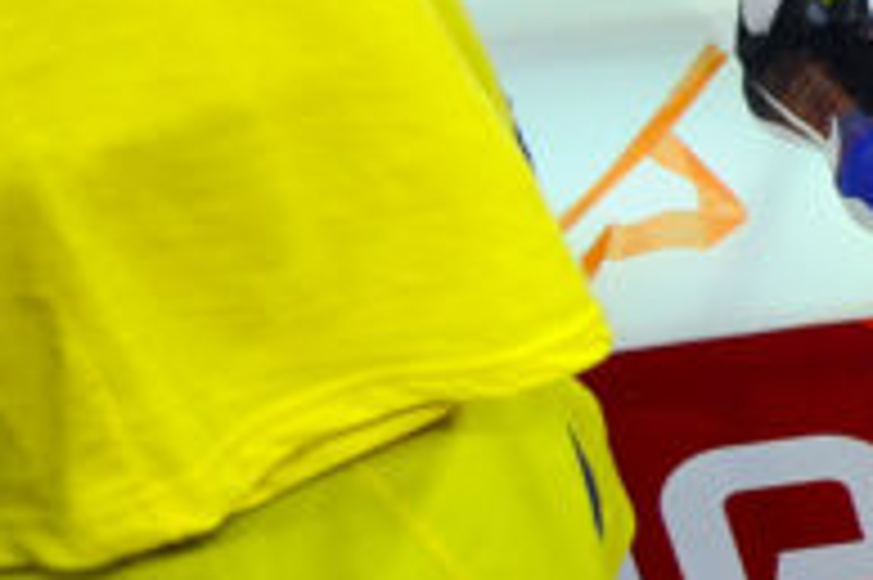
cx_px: 2174
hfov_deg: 12.9
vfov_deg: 11.7
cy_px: 29
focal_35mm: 116
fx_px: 2811
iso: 1000
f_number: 4
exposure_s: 1/400
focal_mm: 22
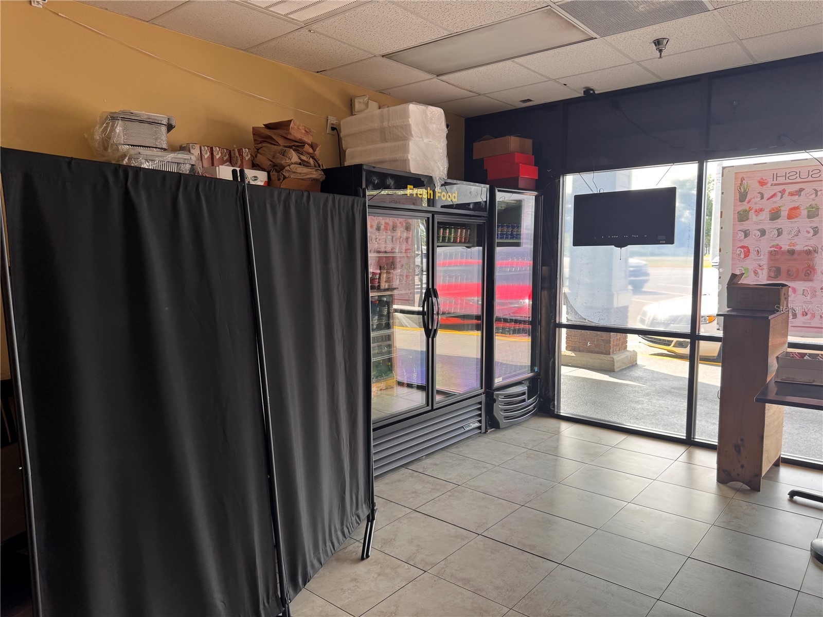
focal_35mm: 24
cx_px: 412
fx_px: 571
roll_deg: -0.4
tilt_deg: -5.0
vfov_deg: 56.8
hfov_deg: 71.6
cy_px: 308
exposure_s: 1/121
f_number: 1.78
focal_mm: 6.76
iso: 100
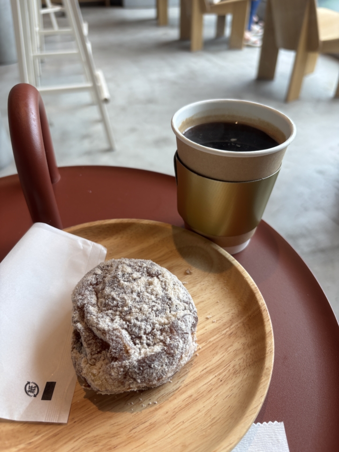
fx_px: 339
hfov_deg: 53.1
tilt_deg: -41.4
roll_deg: -1.1
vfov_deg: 67.3
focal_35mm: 26
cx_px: 170
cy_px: 226
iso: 32
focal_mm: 5.96
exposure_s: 1/134
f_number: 1.6
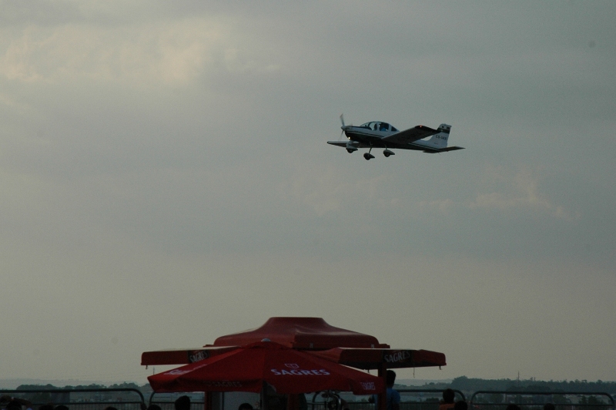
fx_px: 1795
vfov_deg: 13.0
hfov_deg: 19.5
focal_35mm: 105
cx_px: 308
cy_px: 205
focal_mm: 70
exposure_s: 1/500
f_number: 11
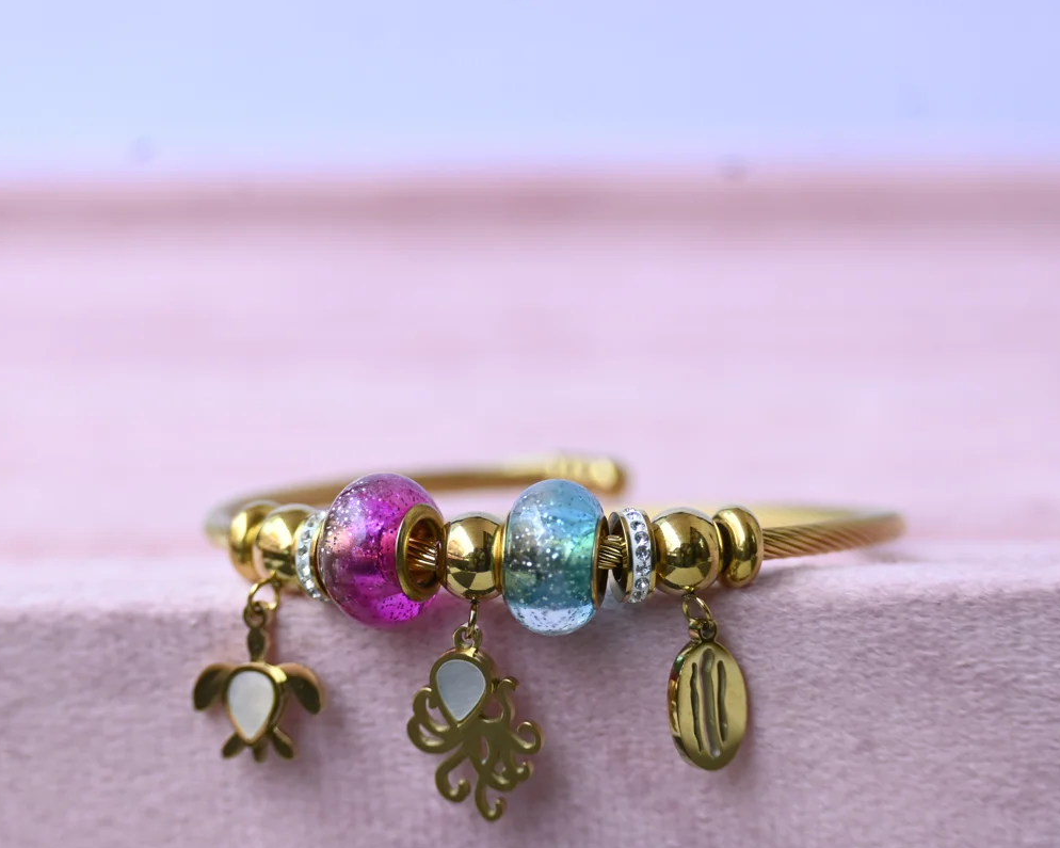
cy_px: 425
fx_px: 6933
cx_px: 528
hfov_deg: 8.7
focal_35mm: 221
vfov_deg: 7.0
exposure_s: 1/250
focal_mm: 130
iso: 250
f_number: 5.3
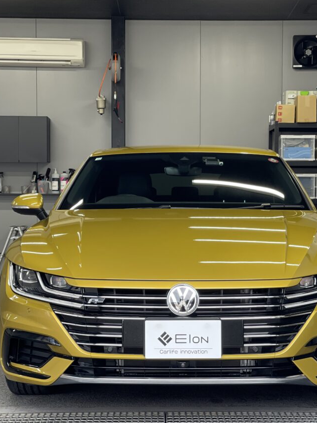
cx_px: 185
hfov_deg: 19.1
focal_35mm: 77
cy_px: 227
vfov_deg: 25.3
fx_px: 940
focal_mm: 7.5
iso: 80
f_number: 2.2
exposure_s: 1/121
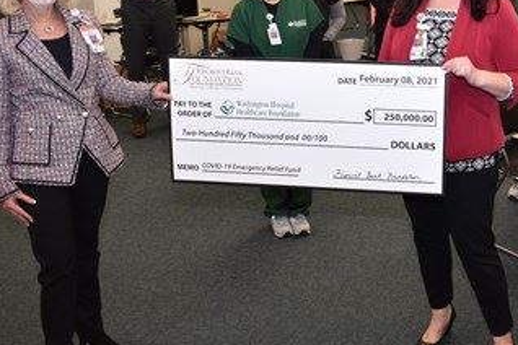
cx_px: 450
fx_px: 734
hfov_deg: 36.8
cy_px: 124
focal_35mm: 51
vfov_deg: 26.4
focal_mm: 18
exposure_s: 1/100
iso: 800
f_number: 5
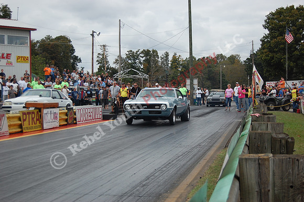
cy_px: 101
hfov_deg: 33.4
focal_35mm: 60
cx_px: 152
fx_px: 506
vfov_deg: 22.6
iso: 320
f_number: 5
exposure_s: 1/1000
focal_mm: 40
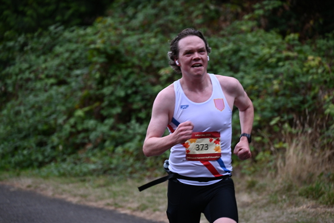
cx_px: 167
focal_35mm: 200
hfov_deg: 10.3
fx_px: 1856
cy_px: 112
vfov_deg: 6.9
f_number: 6.3
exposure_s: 1/250
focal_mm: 200
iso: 720
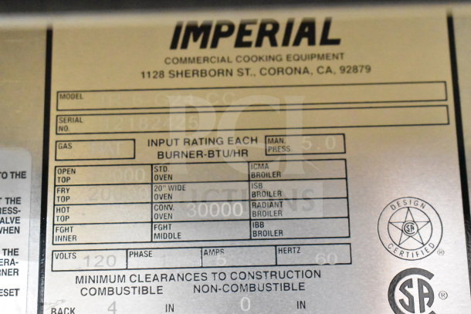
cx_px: 236
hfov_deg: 27.0
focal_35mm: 75
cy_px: 157
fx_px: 981
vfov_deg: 18.2
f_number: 5.6
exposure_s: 1/80
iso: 18000
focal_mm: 50
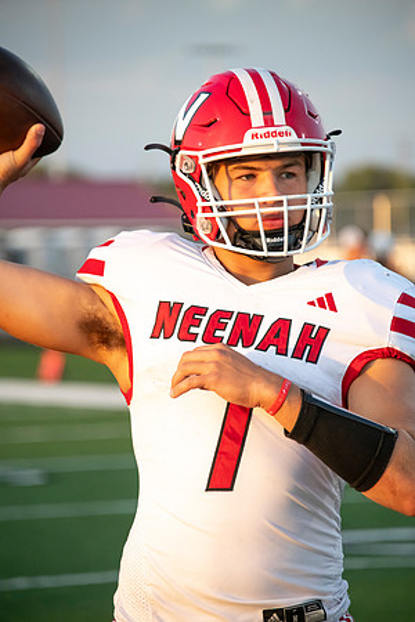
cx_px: 208
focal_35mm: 230
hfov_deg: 6.0
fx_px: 3977
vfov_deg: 9.0
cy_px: 311
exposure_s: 1/2500
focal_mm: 230
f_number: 5.6
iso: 2000
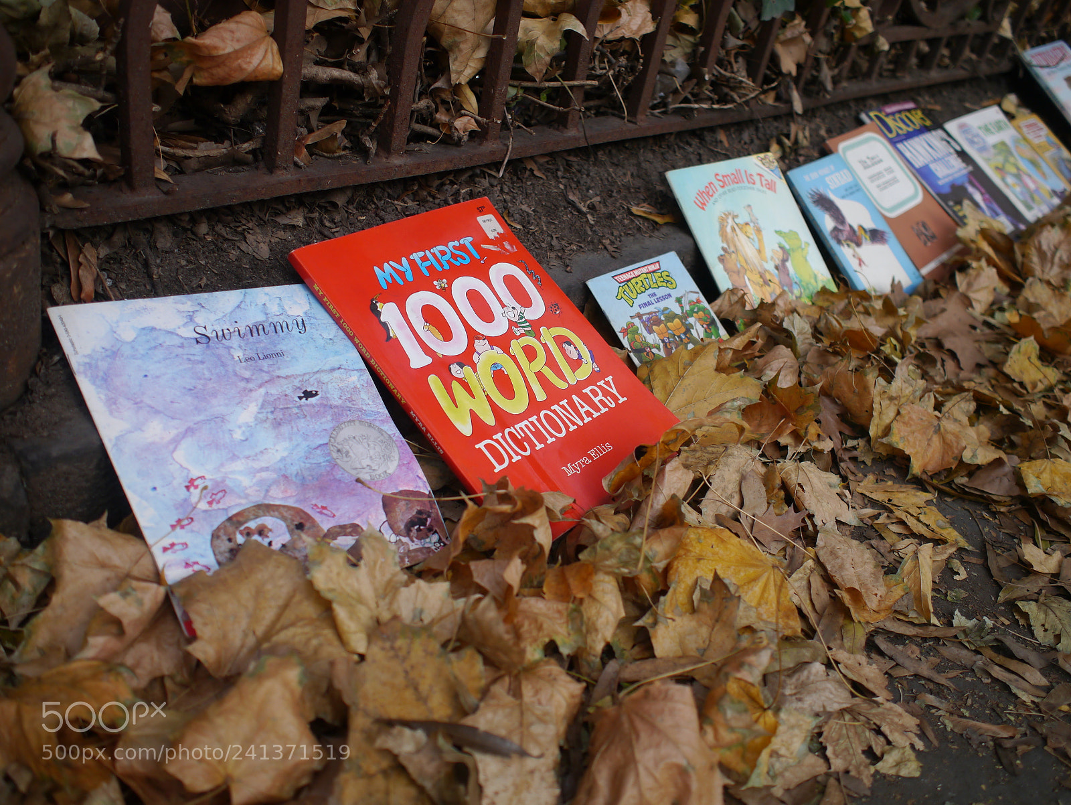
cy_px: 402
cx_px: 536
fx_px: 1053
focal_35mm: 34
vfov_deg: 41.8
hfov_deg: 53.9
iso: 160
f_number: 2
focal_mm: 17
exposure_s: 1/1300
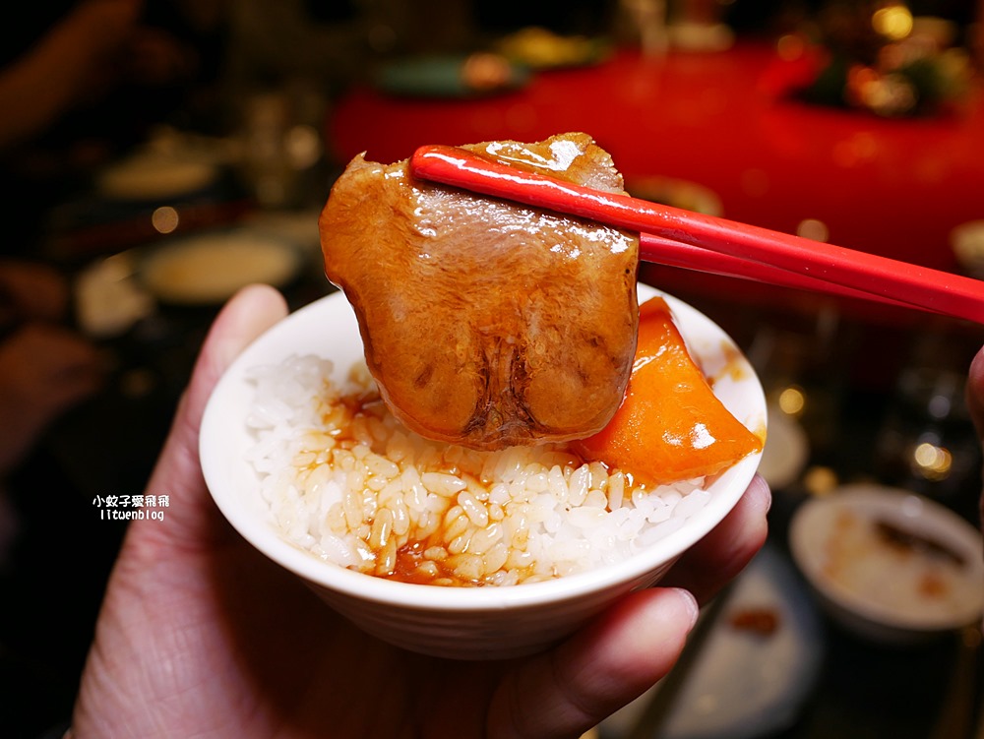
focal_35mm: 28
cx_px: 492
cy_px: 370
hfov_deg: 63.4
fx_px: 796
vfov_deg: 49.8
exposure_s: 1/100
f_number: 2.5
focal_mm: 14
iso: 200
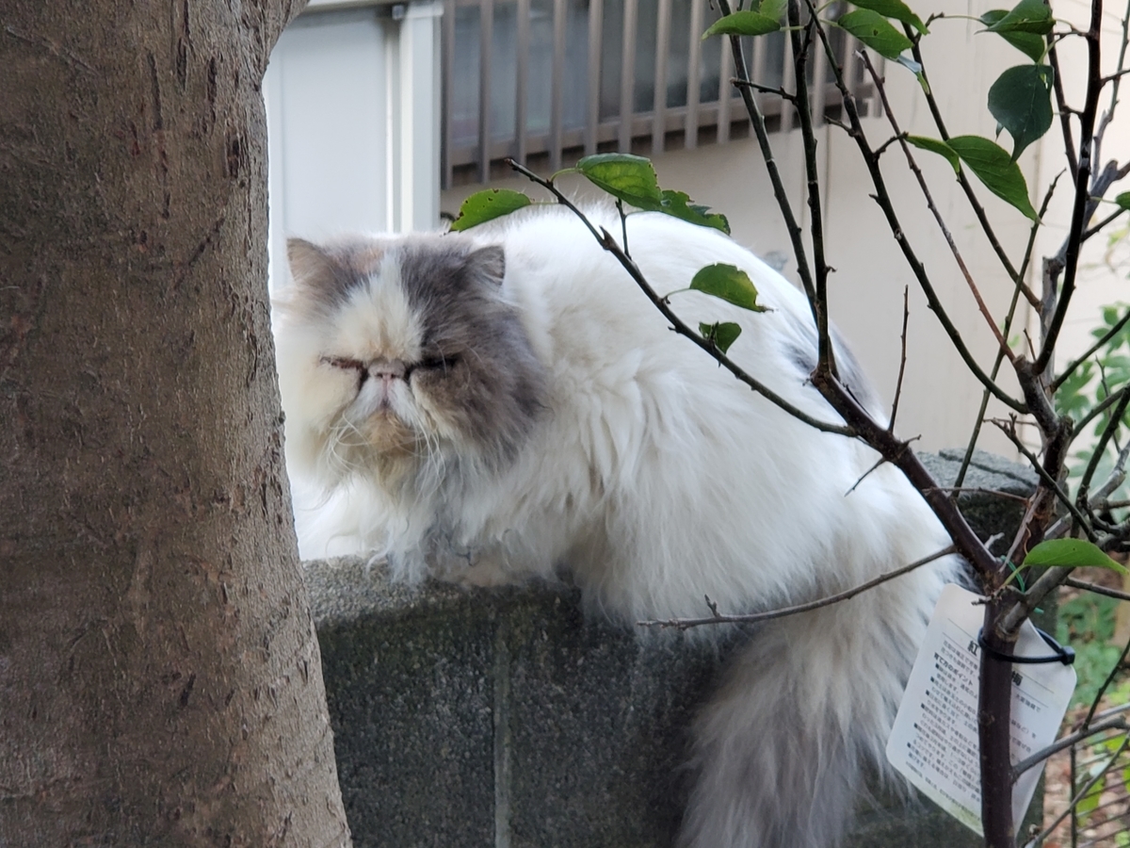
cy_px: 424
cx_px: 565
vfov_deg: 28.0
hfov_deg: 36.8
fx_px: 1697
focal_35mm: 52
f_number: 2.4
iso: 100
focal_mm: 6
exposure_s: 1/33
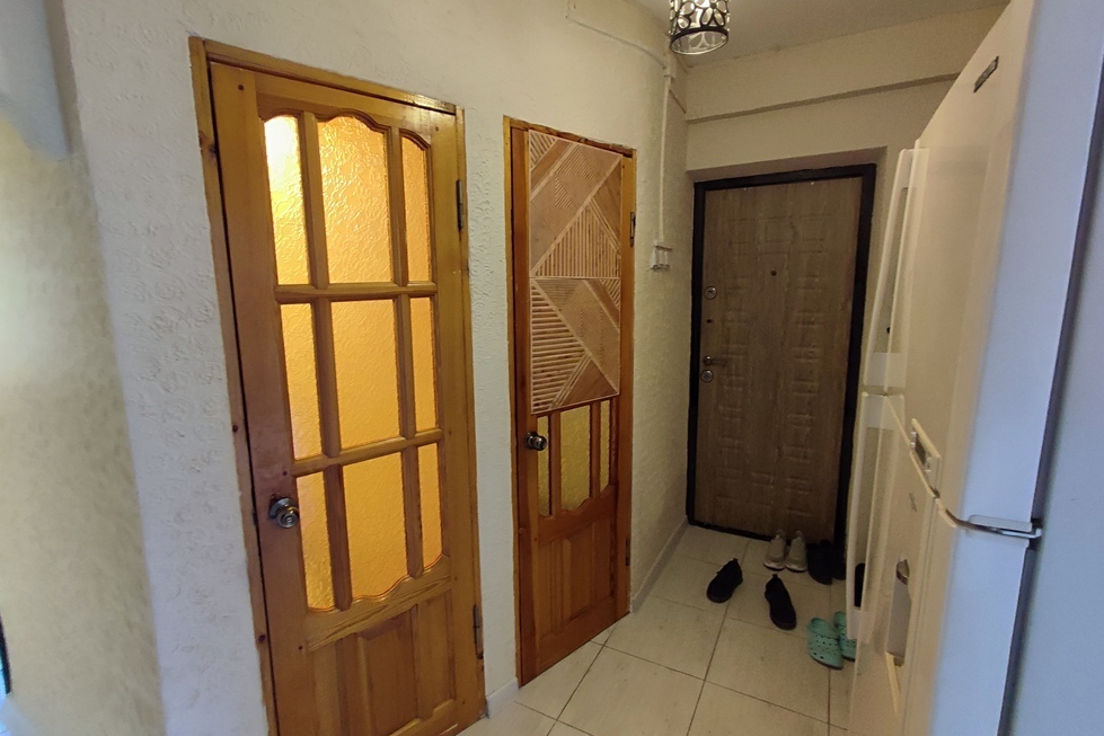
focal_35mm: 17
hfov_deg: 93.3
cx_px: 549
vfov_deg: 70.4
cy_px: 358
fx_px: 521
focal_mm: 1.65
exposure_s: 1/33
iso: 326
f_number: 2.2
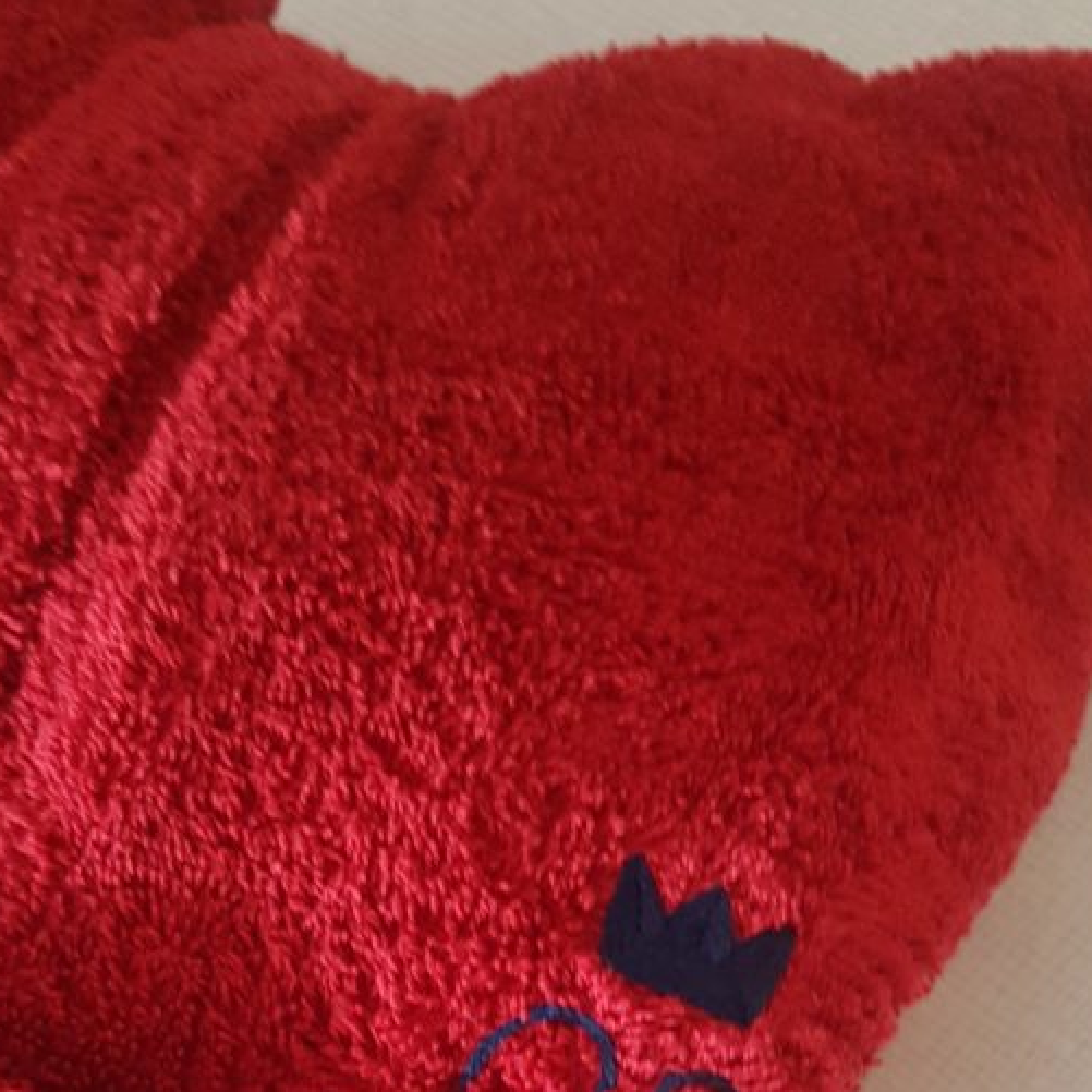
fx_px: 1677
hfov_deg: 36.0
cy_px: 1077
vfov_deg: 33.2
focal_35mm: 47
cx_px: 495
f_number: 1.7
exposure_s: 1/10
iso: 250
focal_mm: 4.2
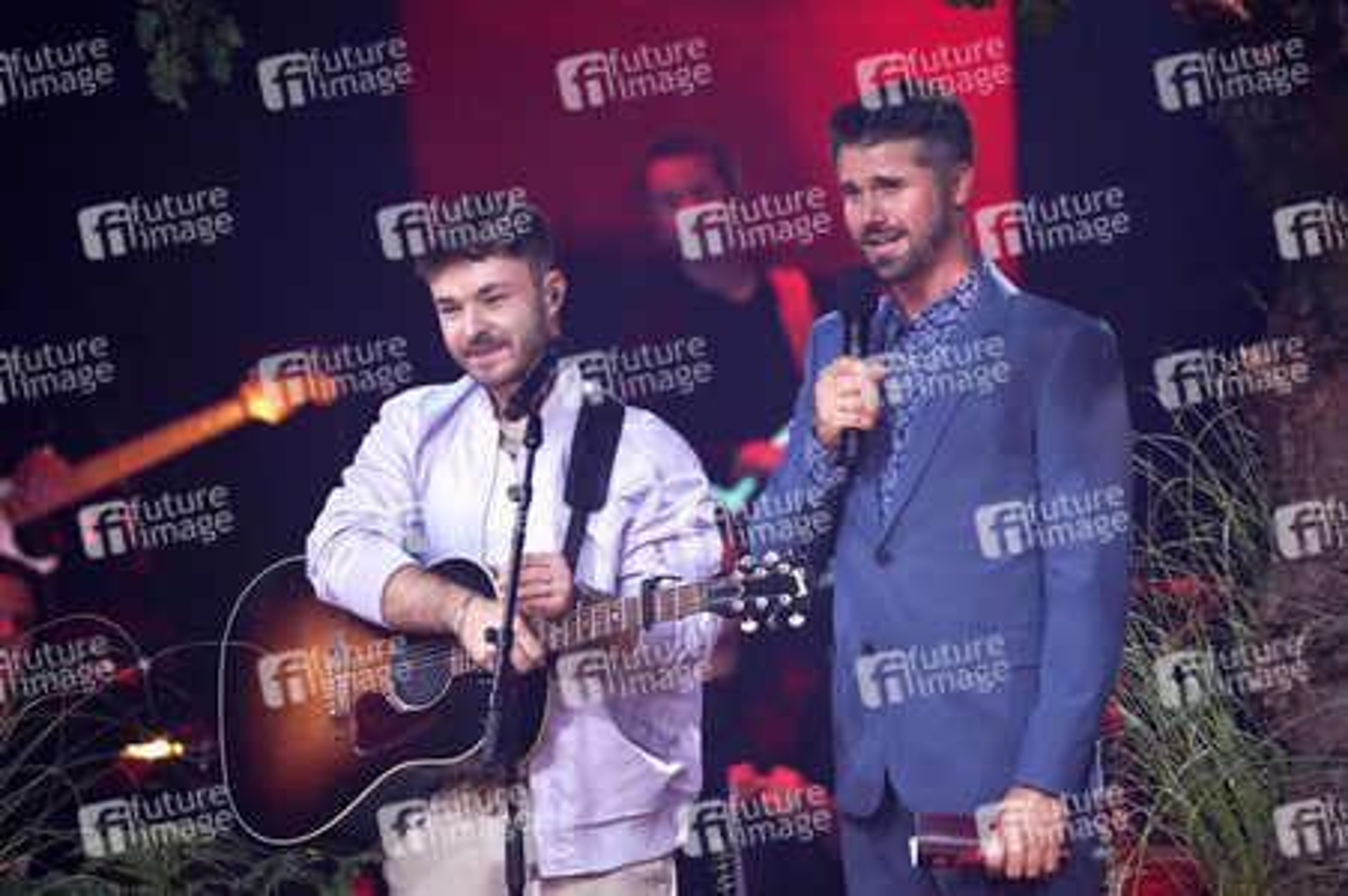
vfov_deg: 2.8
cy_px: 448
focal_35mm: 489
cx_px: 674
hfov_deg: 4.2
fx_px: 18296
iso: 5000
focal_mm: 489
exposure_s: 1/160
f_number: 6.3
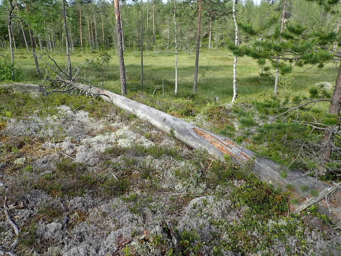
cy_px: 128
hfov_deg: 69.4
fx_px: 246
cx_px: 170
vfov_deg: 54.9
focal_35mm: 25
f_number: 2.8
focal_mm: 4.5
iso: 100
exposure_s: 1/640
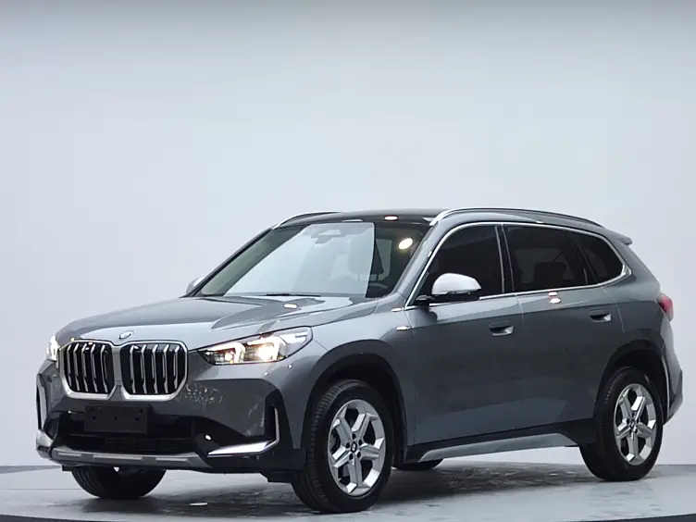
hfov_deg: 16.4
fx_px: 2413
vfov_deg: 12.3
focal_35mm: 120
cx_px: 348
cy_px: 261
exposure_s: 1/50
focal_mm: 4.71
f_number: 1.79
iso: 82
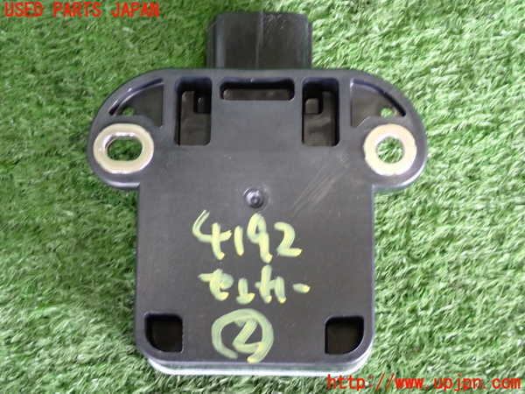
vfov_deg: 18.0
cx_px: 262
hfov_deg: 23.8
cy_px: 197
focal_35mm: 82
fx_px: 1244
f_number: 4.3
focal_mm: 14.62
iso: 800
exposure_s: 1/25
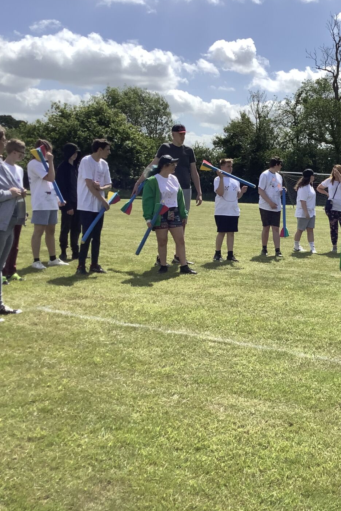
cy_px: 256
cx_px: 326
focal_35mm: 44
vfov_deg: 44.5
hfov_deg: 28.9
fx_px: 625
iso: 25
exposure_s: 1/1404
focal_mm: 3.3
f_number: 2.4
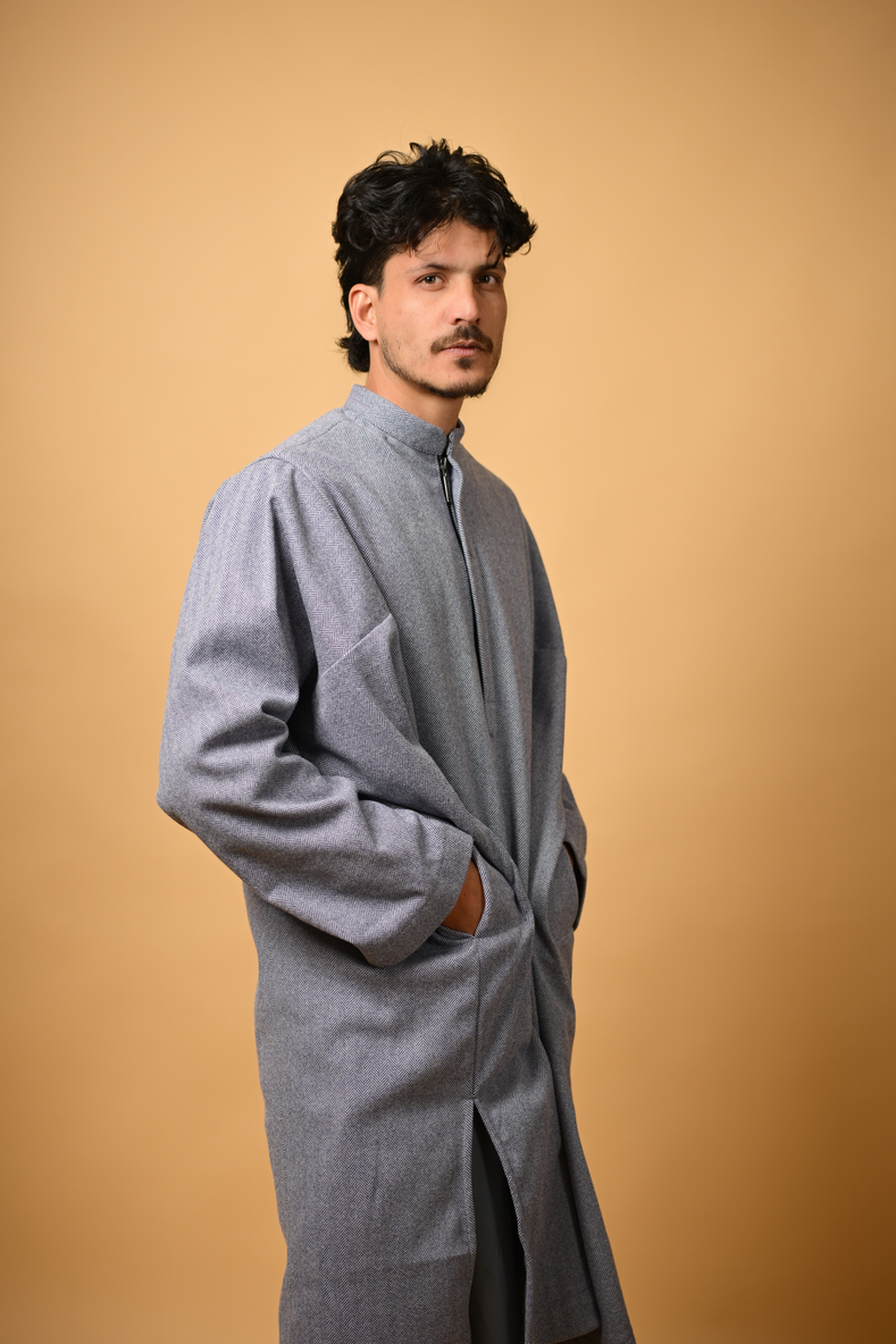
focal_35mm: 57
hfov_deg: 23.8
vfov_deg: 35.0
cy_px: 723
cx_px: 401
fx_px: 2128
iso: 125
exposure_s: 1/1000
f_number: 2.2
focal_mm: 50
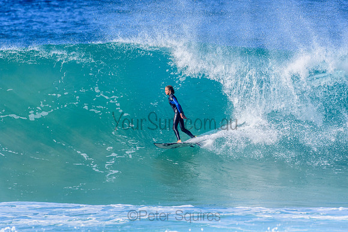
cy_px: 116
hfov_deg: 2.7
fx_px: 7251
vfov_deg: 1.8
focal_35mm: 750
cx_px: 174
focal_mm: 500
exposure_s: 1/2000
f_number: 5.6
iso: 400
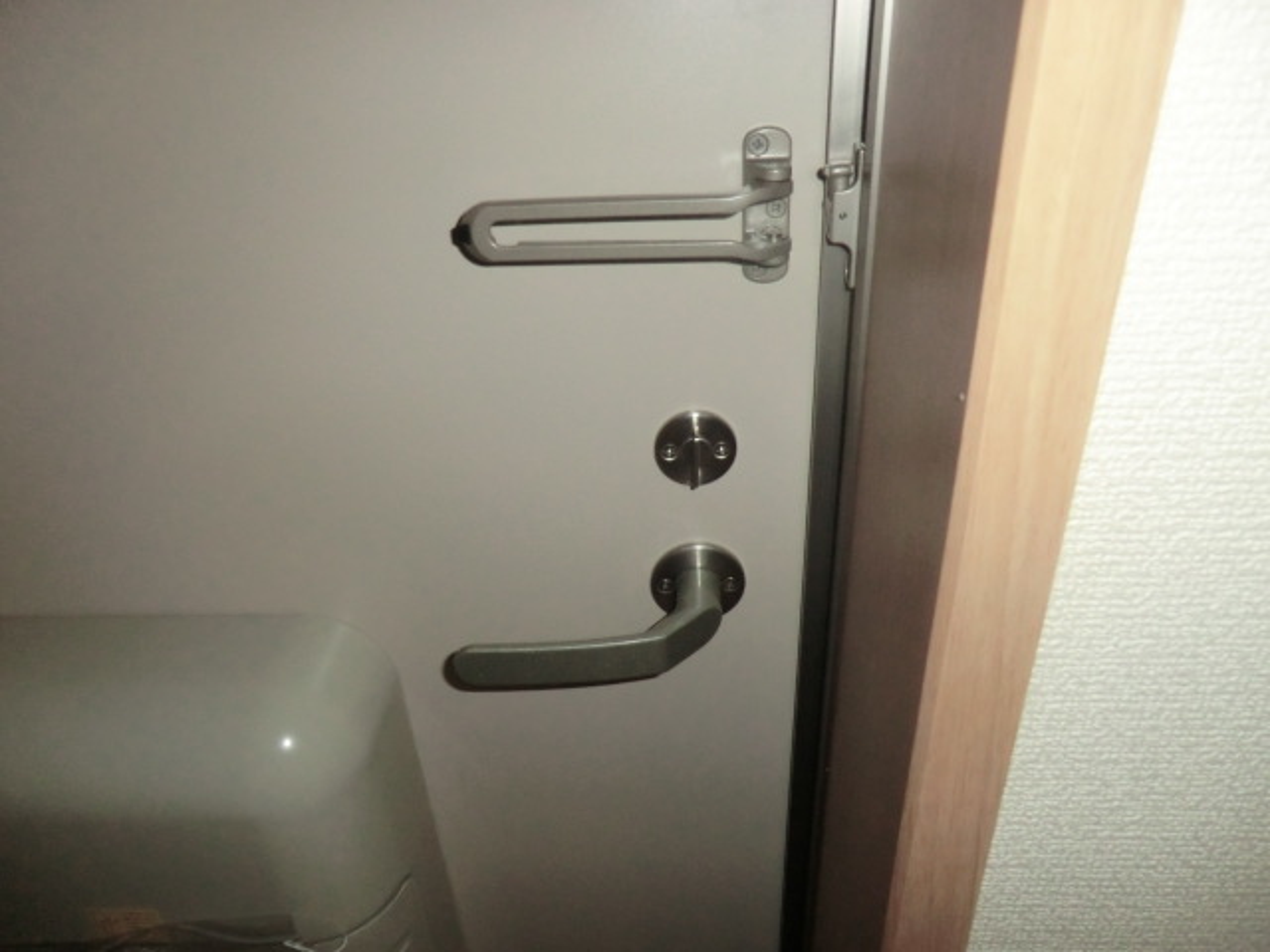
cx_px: 635
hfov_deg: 71.6
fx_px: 881
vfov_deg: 56.8
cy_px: 476
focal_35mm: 24
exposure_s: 1/8
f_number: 3.2
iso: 400
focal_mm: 4.3
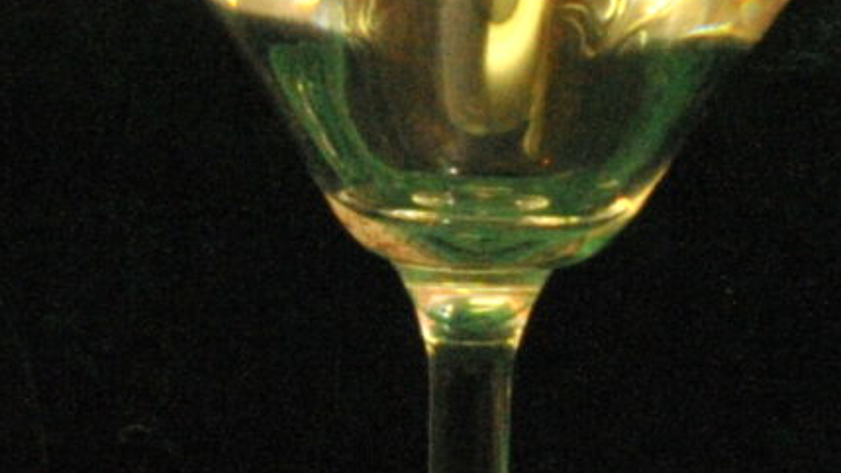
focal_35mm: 512
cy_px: 390
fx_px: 11414
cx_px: -67
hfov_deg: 4.2
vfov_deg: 2.4
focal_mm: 82
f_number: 22
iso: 6400
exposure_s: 1/15
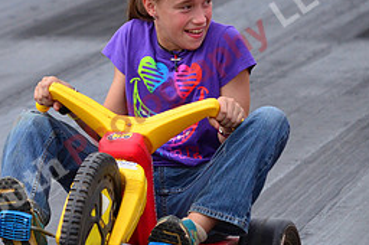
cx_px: 91
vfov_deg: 2.8
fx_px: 5038
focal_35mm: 492
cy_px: 153
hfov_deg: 4.2
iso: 1000
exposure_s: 1/2000
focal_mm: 145
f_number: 5.3
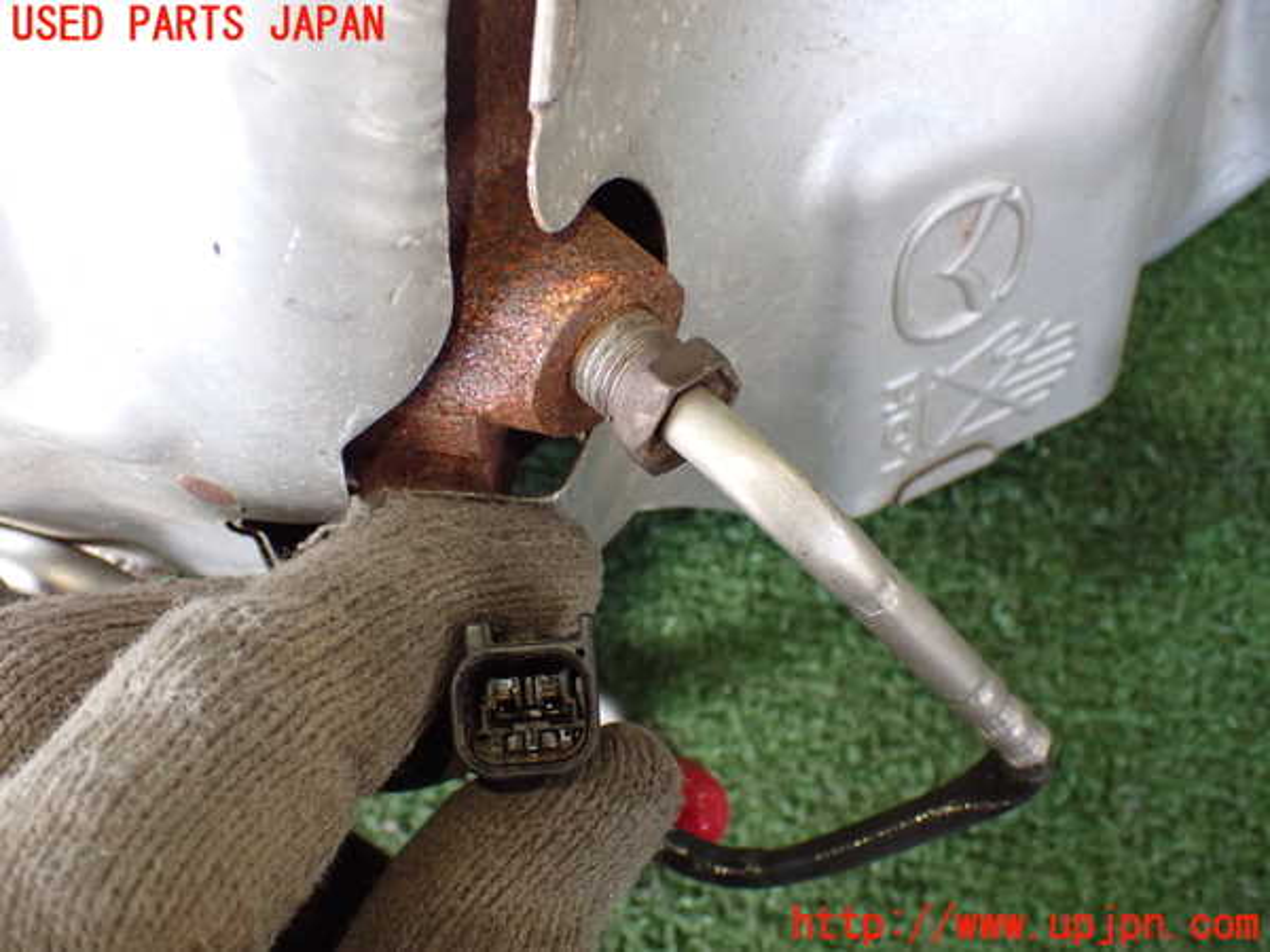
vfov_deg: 32.9
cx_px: 635
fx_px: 1614
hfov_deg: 42.9
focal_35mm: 44
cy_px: 476
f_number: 2.9
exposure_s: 1/160
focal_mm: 7.84
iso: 800
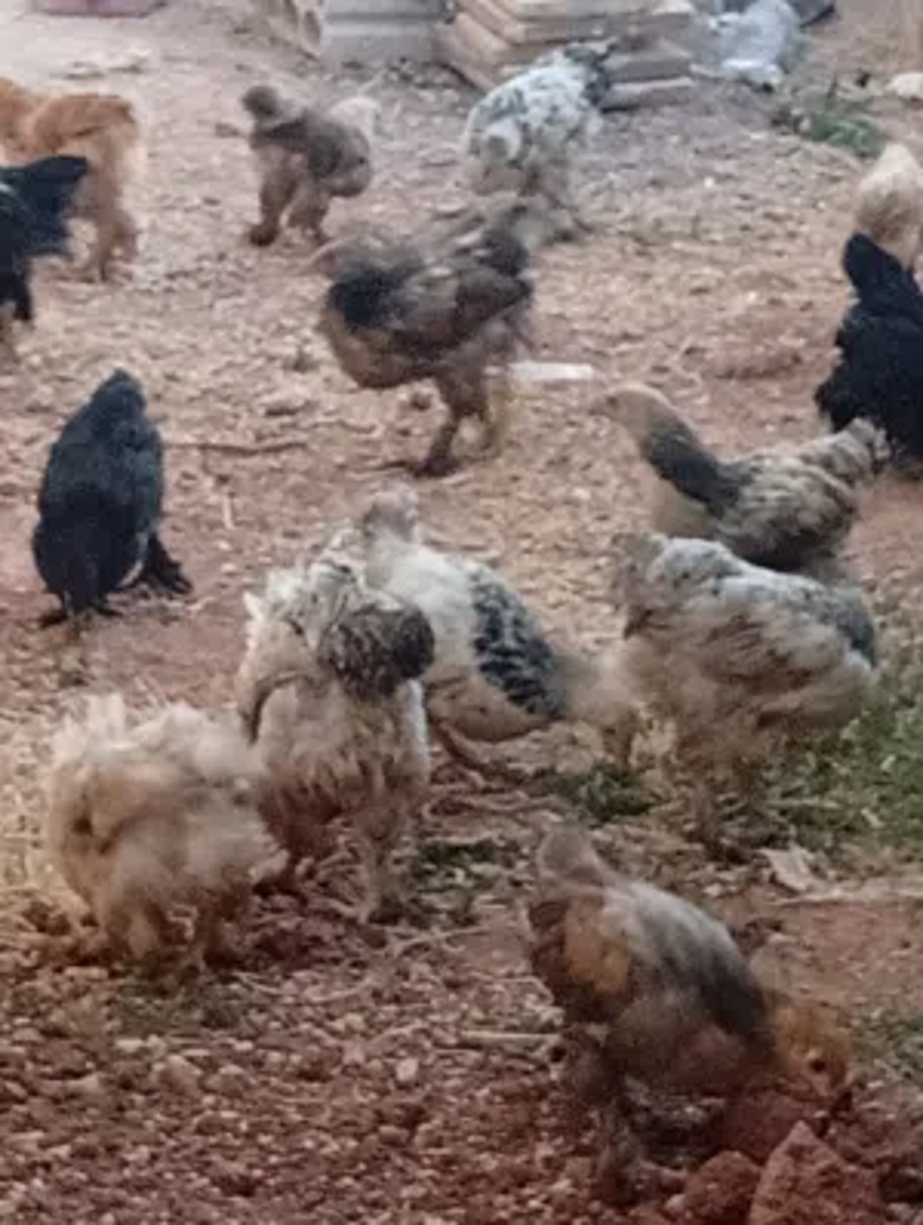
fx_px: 4288
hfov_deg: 12.3
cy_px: 612
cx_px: 462
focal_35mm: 121
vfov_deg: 16.3
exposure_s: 1/33.3
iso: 351
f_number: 1.8
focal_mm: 3.84
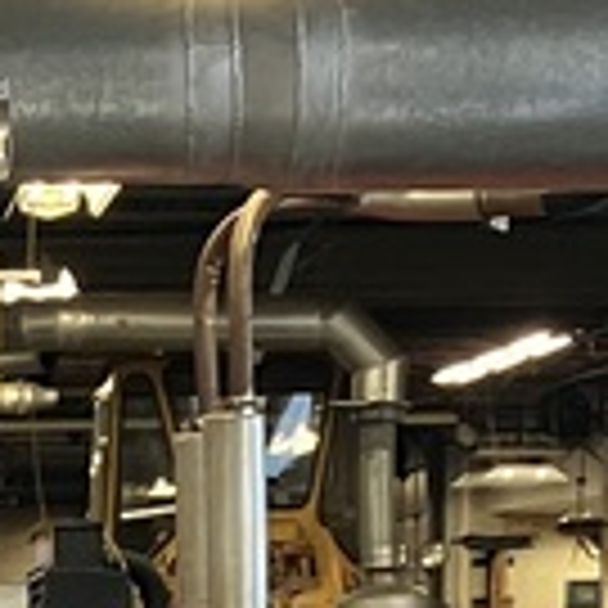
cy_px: 1000
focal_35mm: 184
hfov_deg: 9.4
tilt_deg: -5.3
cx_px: -18
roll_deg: +1.0
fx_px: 3656
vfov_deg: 9.2
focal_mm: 3.99
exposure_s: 1/60
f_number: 1.8
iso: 125
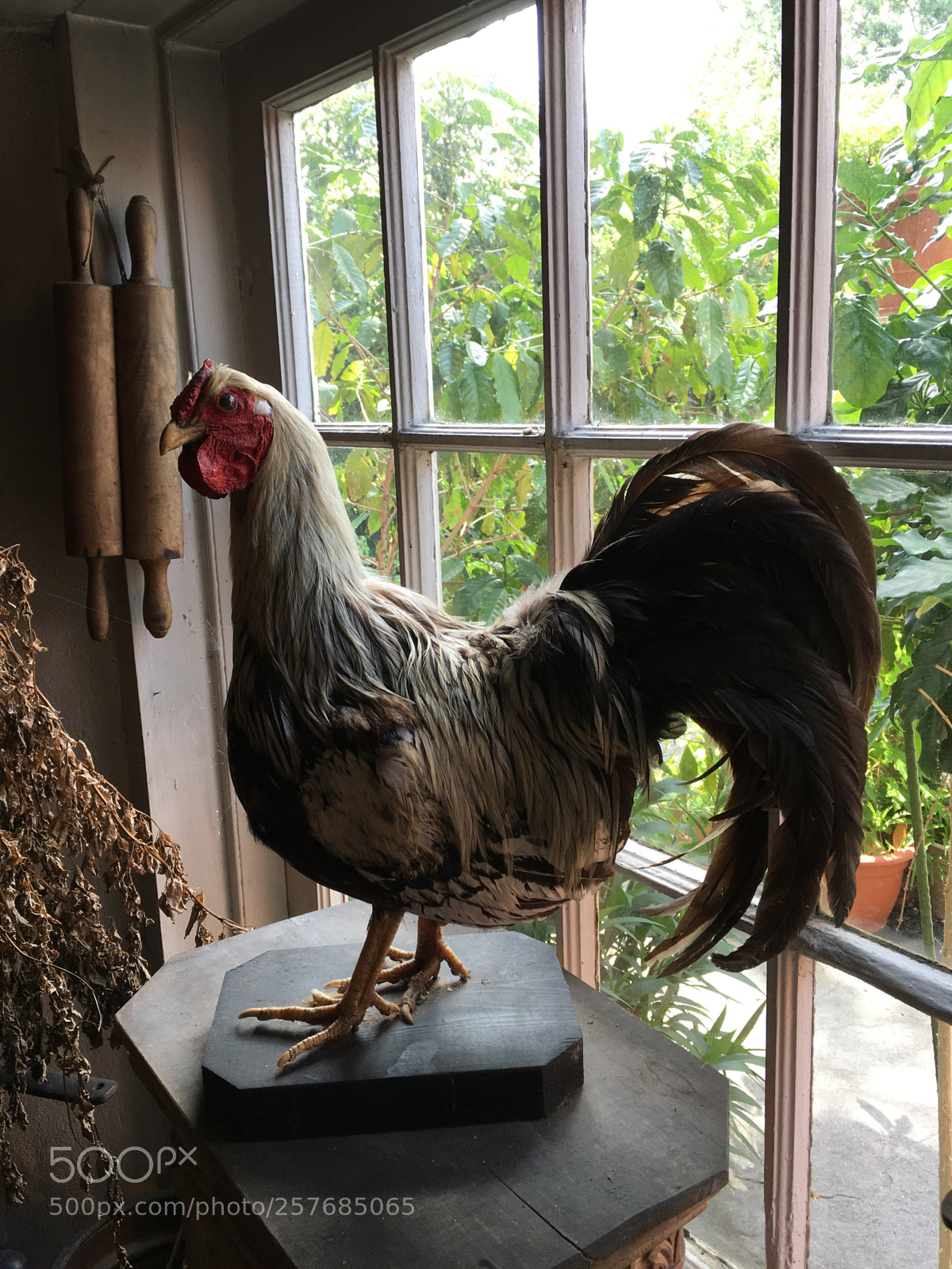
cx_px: 476
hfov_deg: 48.2
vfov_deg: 61.7
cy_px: 634
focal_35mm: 29
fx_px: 1063
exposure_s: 1/60
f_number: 2.2
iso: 32
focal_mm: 4.15
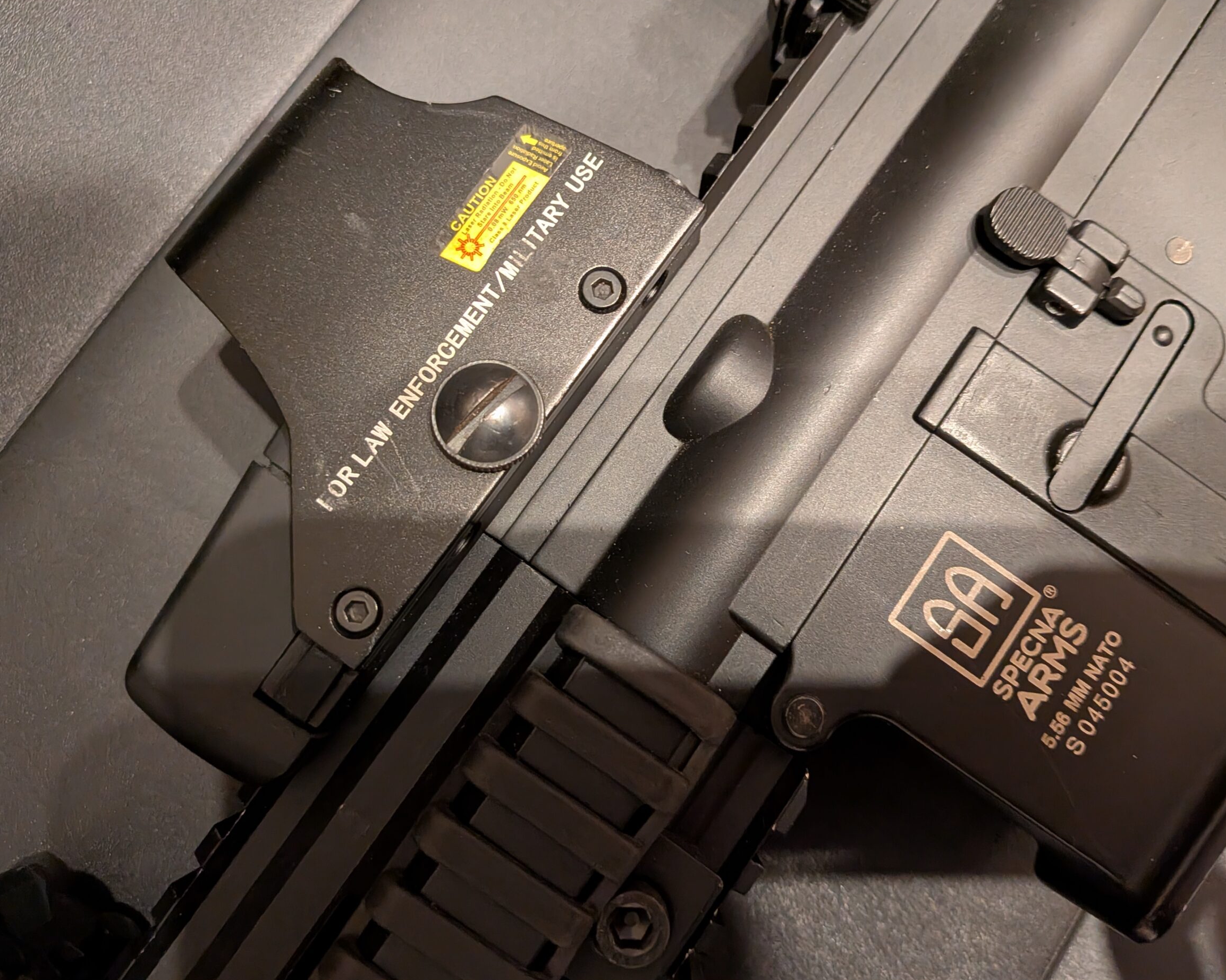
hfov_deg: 66.0
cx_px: 654
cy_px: 478
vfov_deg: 54.9
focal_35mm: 26
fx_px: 943
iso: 1363
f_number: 1.7
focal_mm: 4.53
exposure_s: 1/33.3
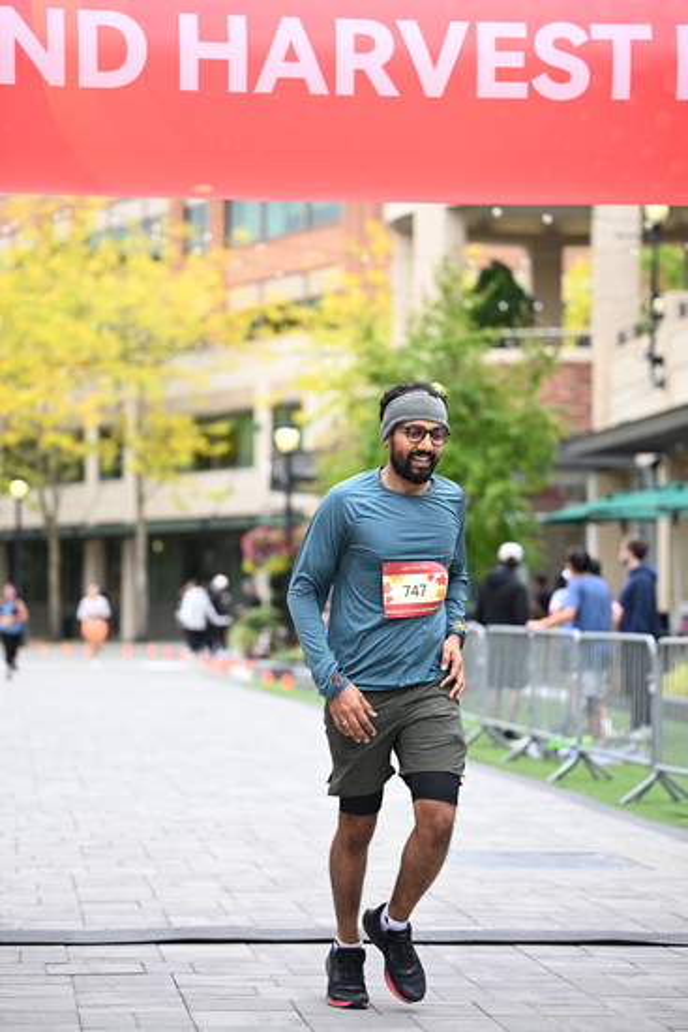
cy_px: 516
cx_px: 344
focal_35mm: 97
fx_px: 2779
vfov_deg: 21.0
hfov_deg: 14.1
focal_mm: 97
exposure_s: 1/1600
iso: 640
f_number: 2.8
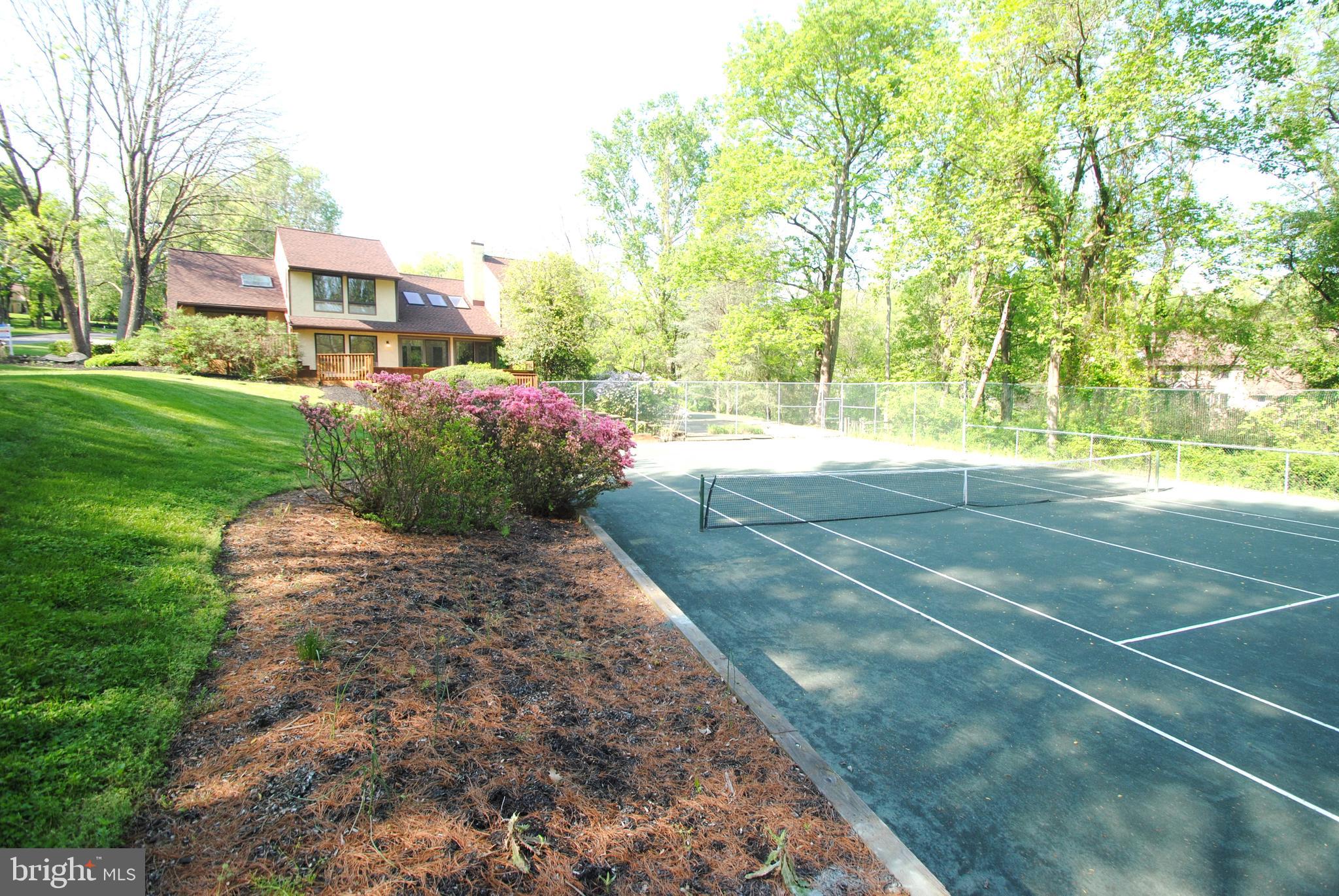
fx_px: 558
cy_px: 448
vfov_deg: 77.5
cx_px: 670
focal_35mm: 15
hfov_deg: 100.3
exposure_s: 1/125
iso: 200
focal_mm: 10
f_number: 5.6
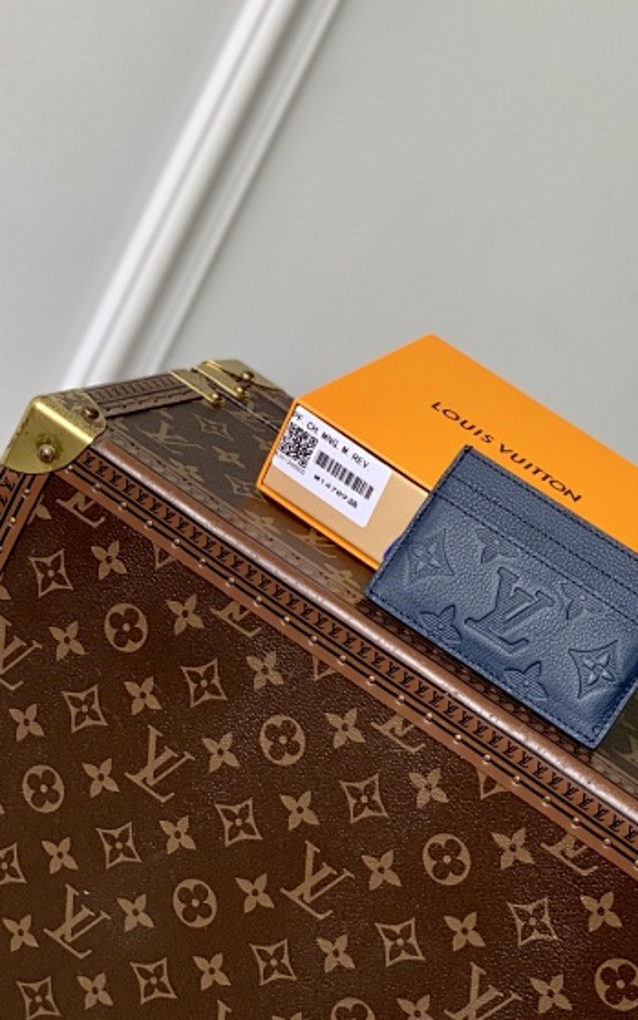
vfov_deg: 26.0
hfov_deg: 16.4
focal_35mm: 79
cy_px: 327
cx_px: 473
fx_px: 2197
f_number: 2.4
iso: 40
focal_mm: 6
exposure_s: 1/122
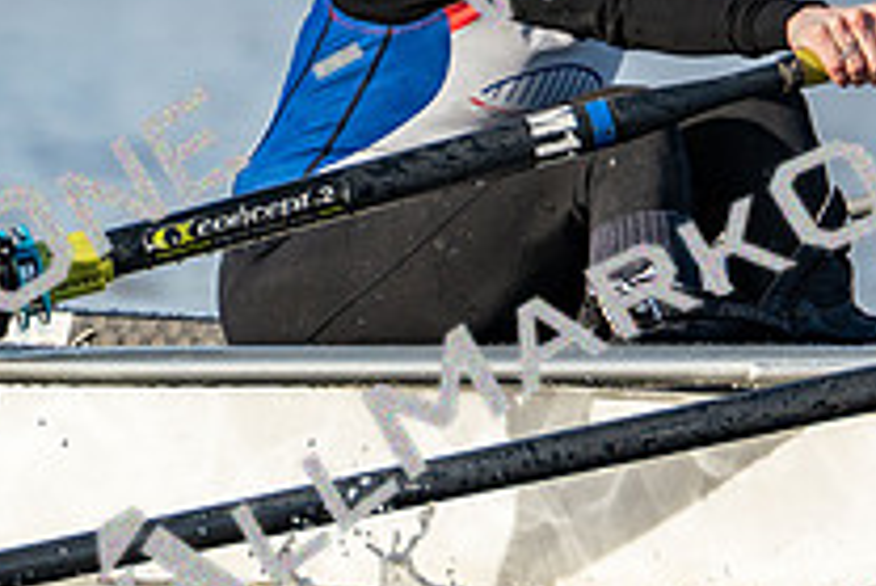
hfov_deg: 1.2
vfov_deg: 0.8
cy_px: 40
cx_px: 952
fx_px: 40712
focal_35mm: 1672
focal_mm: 600
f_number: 6.3
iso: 800
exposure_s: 1/2000
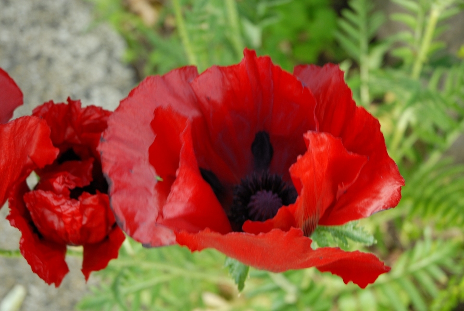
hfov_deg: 29.2
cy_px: 156
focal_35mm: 69
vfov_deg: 19.8
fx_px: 890
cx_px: 232
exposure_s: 1/20
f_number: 4.5
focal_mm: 46
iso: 200
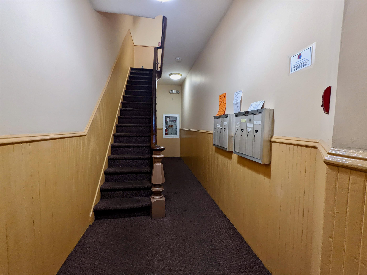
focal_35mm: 16
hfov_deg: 94.5
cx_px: 184
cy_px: 138
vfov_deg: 78.1
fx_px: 170
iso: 497
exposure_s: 1/36.6
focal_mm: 2.22
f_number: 2.2
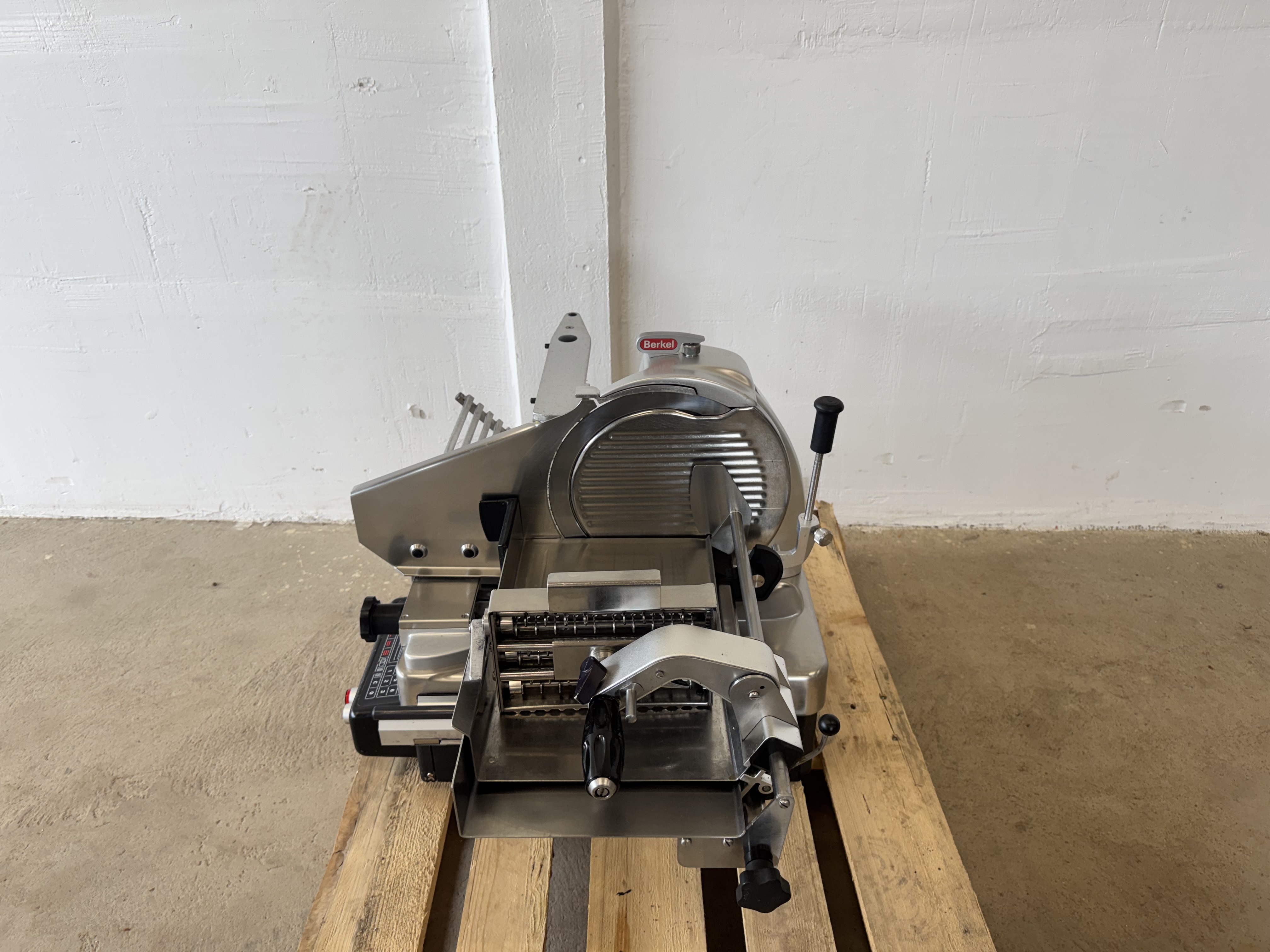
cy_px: 476
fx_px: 881
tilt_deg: -30.0
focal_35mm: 24
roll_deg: +1.0
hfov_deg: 71.6
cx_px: 635
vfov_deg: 56.8
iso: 64
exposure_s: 1/121
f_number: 1.78
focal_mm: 6.76
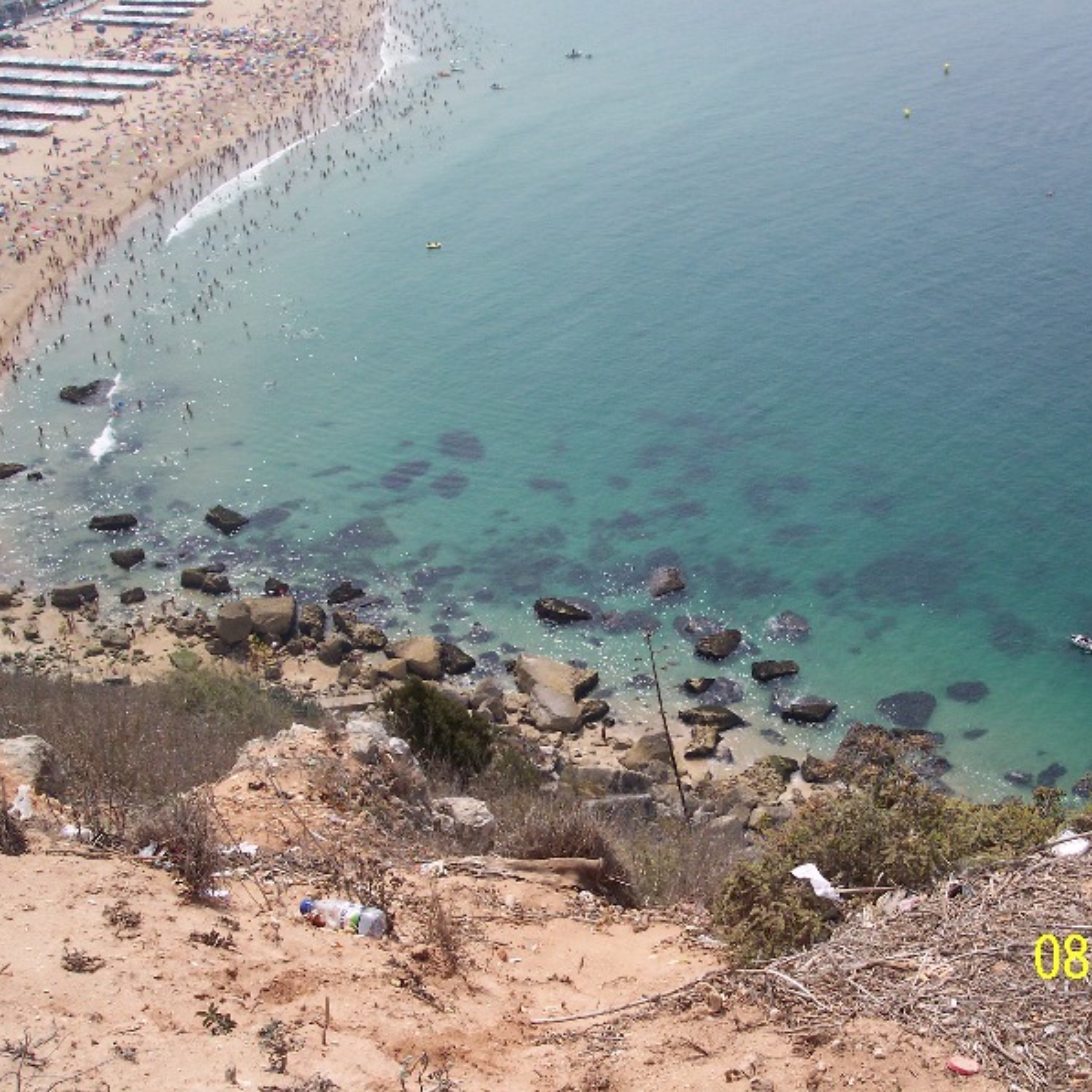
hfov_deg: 37.4
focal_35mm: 45
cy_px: 545
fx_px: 1606
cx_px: 658
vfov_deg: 37.6
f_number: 4.8
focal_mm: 8
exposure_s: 1/1000
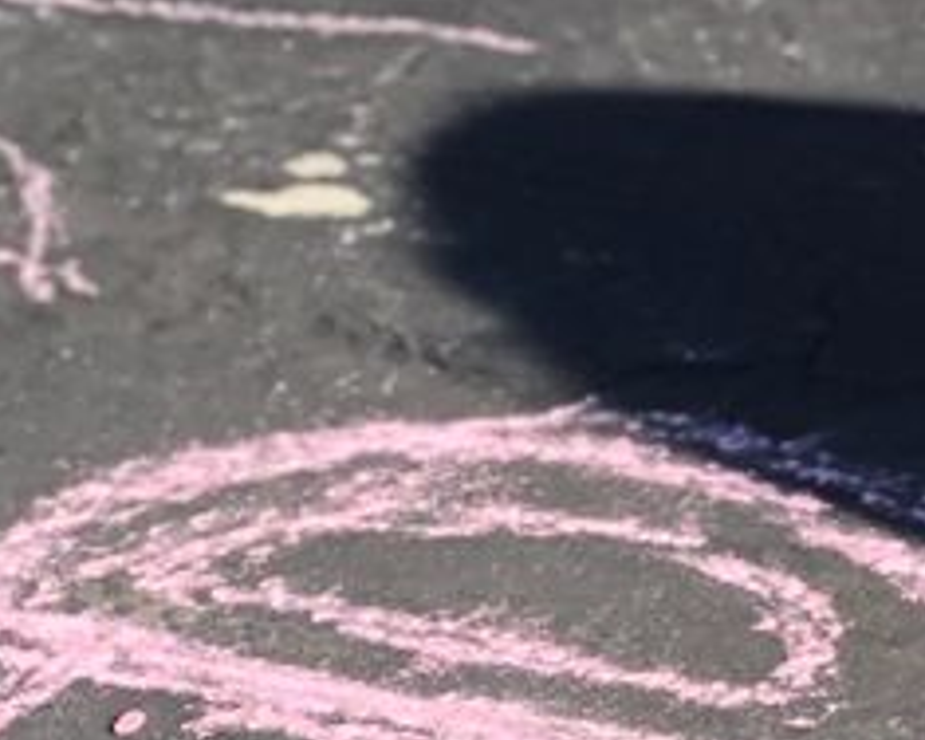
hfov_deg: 5.1
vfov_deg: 4.3
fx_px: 9856
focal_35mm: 360
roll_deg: -1.1
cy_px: 126
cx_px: 2854
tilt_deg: -27.6
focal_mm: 6.6
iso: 20
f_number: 2.8
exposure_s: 1/261
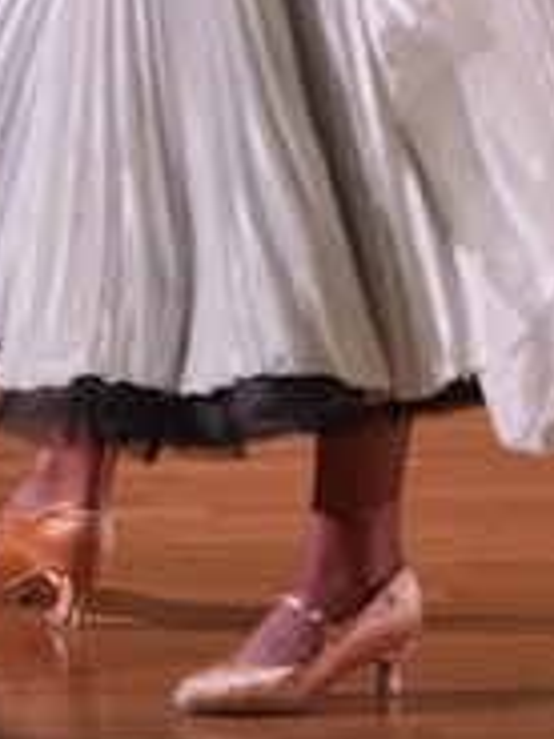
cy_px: -357
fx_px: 6786
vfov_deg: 6.2
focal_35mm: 318
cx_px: 138
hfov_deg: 4.7
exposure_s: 1/500
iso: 1250
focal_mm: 105
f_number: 2.8
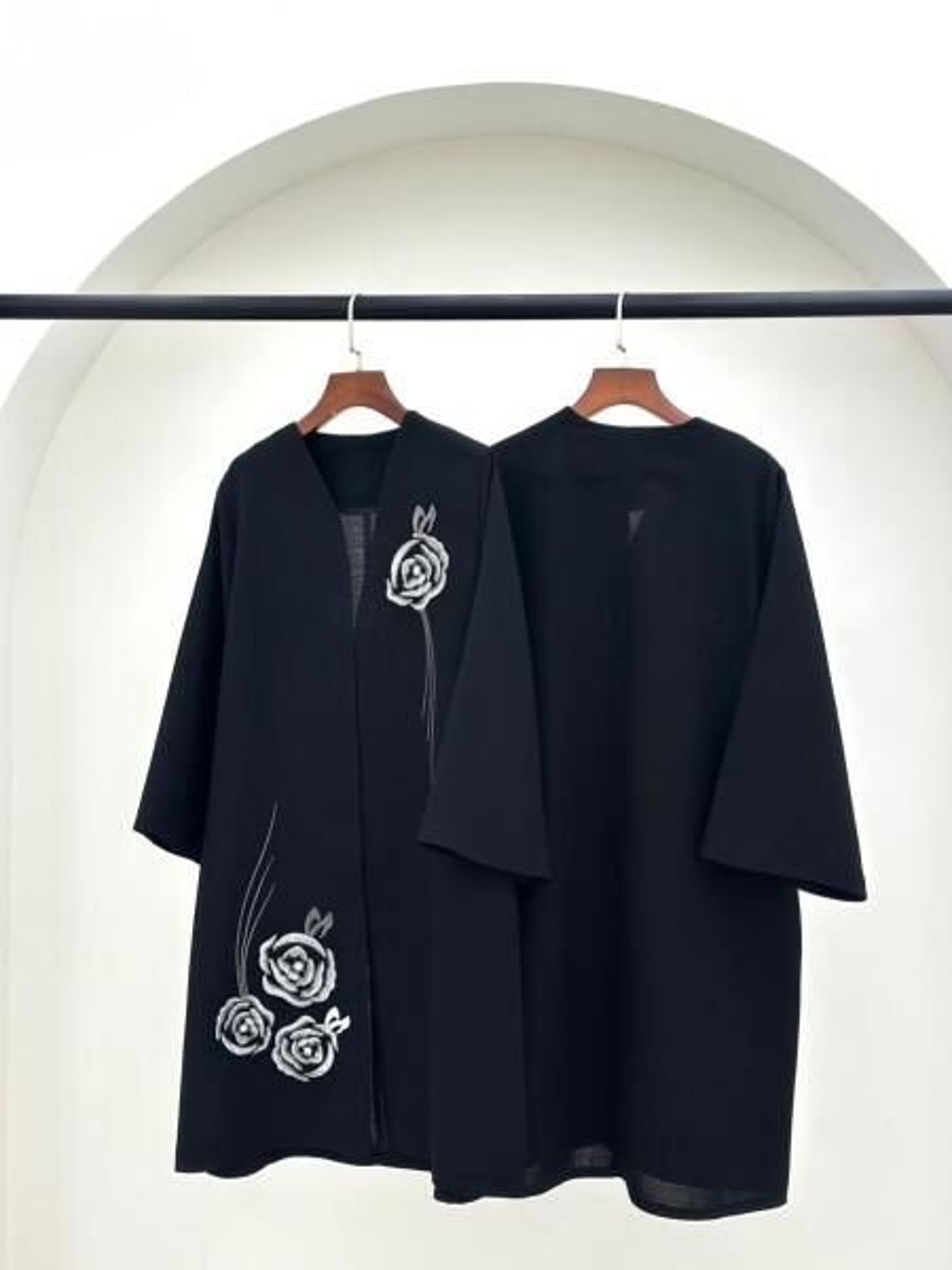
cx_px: 476
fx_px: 1760
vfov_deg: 39.7
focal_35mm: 48
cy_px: 635
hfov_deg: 30.3
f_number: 1.78
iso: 80
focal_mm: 6.86
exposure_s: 1/615
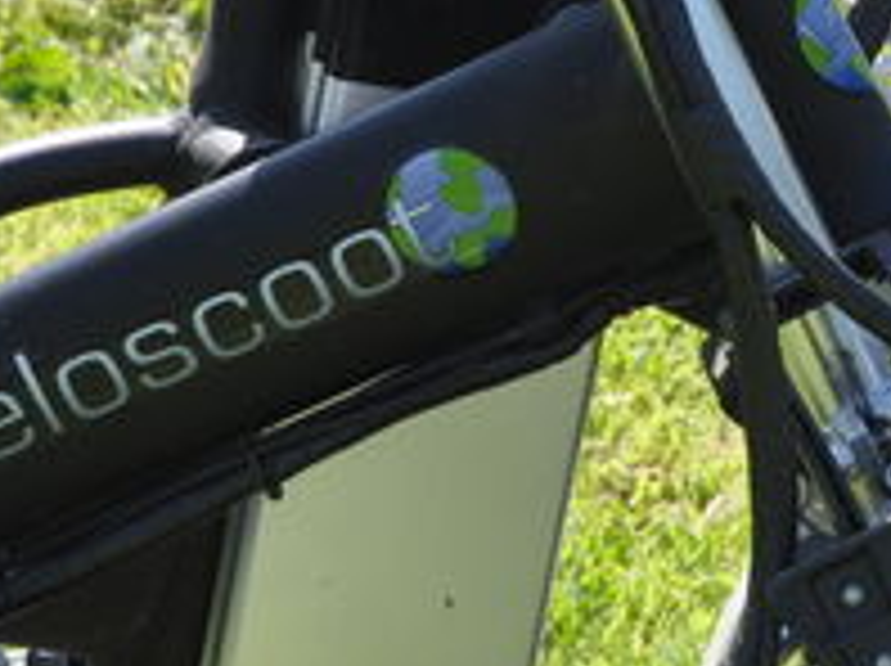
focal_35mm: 277
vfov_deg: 5.3
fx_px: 7121
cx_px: 796
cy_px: 554
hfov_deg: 7.1
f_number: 8
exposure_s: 1/250
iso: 200
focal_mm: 38
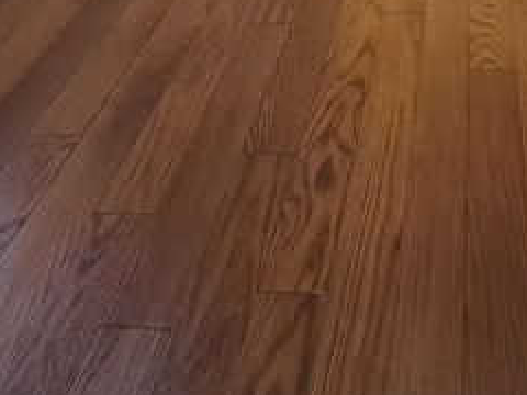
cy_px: -347
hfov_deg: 35.1
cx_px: 452
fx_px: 792
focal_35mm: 52
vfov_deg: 19.5
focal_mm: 1.74
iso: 50
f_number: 2.2
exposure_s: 1/50
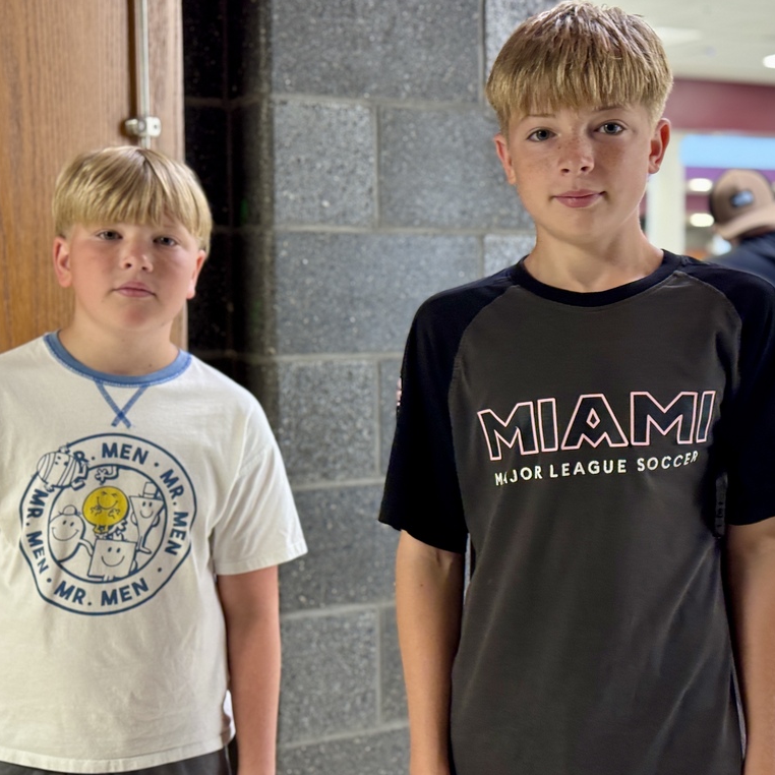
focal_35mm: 57
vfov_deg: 30.0
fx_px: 1444
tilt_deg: -5.0
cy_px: 386
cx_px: 380
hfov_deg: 30.0
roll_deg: +0.0
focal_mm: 6.76
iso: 250
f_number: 1.78
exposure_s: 1/31
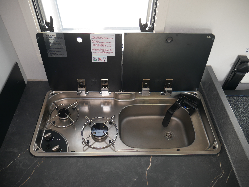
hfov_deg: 63.4
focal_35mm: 28
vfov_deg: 49.8
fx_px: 201
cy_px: 94
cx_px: 124
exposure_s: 1/60
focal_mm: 14
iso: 250
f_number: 3.5
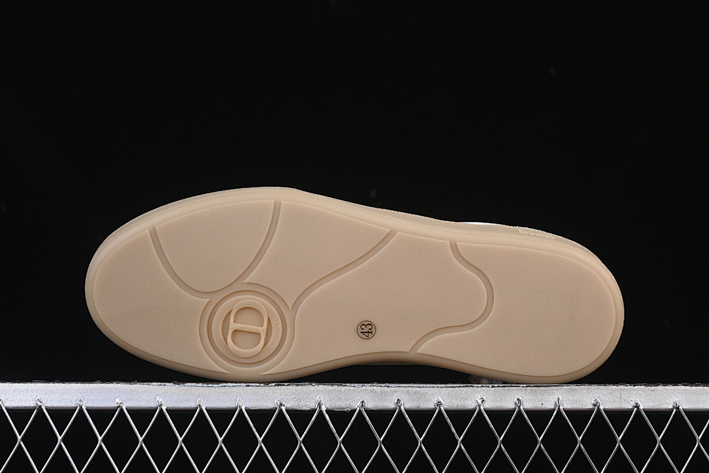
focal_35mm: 75
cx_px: 354
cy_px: 236
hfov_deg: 27.0
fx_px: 1477
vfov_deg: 18.2
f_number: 7.1
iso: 160
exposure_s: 1/80
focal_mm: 50
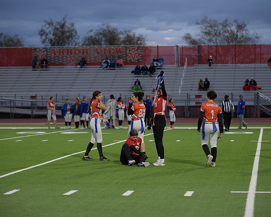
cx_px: 140
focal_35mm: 111
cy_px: 108
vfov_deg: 13.9
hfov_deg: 17.3
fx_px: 890
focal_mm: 98
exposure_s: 1/200
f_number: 2.8
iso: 360
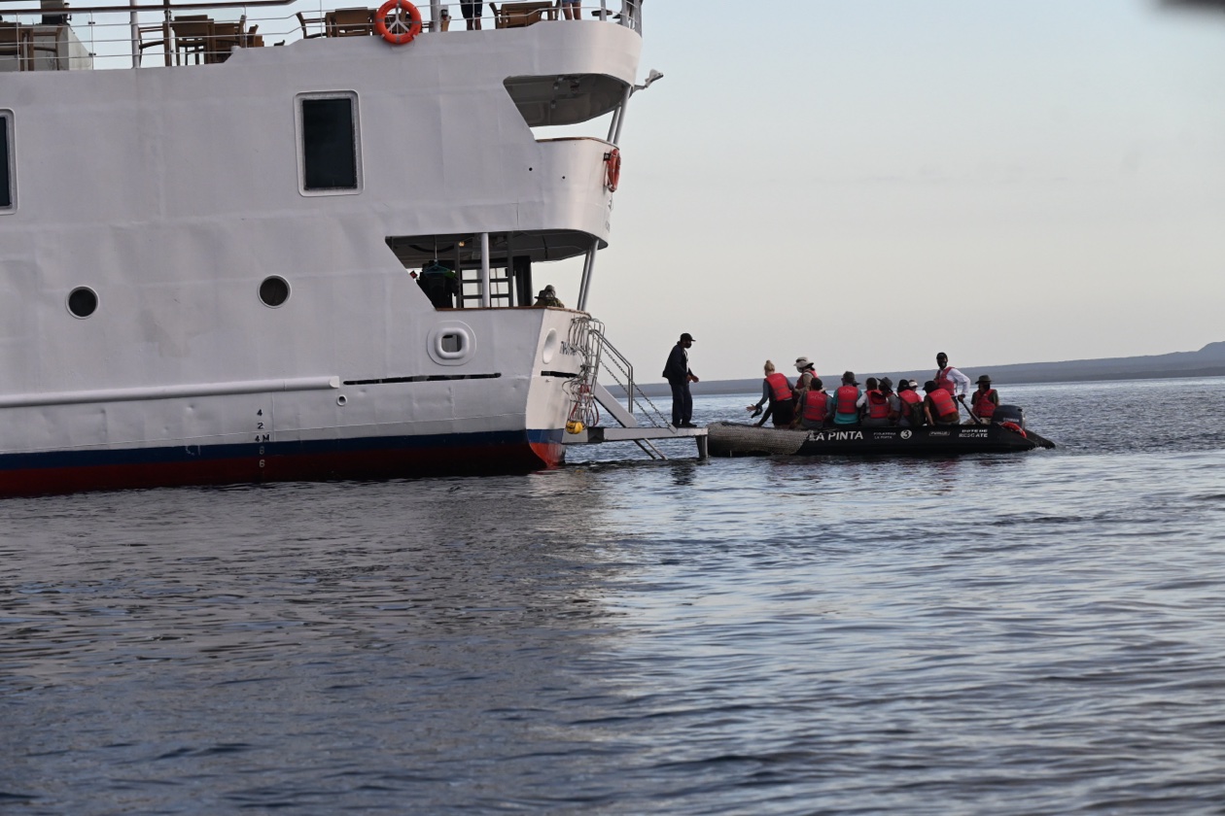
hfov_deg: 16.5
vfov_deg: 11.0
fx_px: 4236
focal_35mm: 124
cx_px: 612
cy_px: 408
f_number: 8
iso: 1000
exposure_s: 1/1000
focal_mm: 83
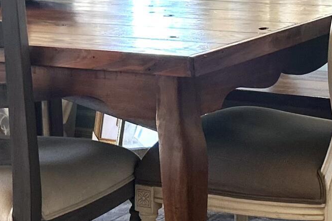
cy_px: 38
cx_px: 237
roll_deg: +1.3
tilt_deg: -5.3
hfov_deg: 16.6
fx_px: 1134
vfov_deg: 11.1
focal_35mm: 123
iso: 160
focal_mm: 5.7
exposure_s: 1/60
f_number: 1.5
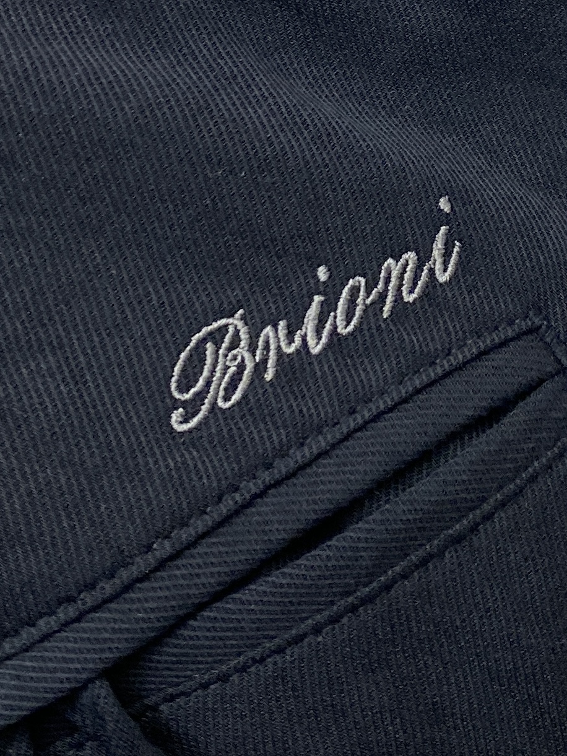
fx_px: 568
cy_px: 378
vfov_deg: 67.3
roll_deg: +27.8
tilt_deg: -15.0
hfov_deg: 53.1
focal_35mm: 26
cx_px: 284
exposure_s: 1/121
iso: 100
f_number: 1.8
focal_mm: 4.25
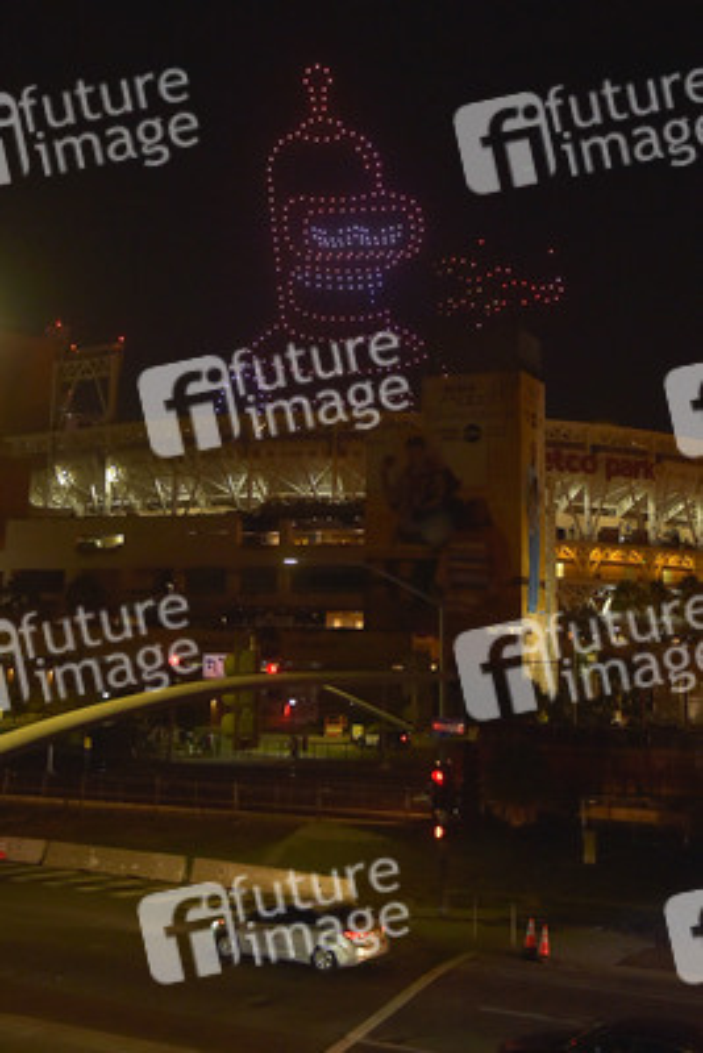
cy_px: 526
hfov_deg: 41.1
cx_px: 352
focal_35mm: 32
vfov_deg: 58.7
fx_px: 936
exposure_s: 1/250
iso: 2500
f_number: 2.8
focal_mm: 32
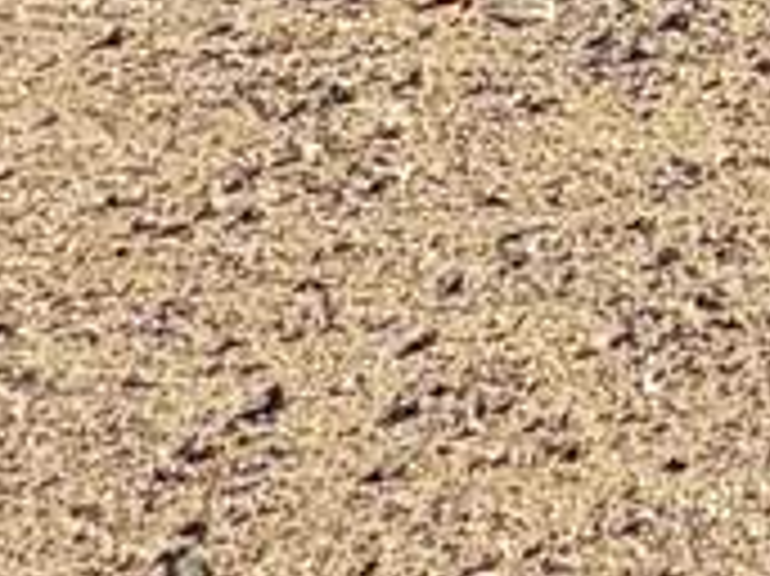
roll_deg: +0.0
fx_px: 2334
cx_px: 2004
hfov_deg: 12.8
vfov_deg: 10.7
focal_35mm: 105
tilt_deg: -3.4
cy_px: -1044
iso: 64
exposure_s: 1/320
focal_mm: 2.22
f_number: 2.2
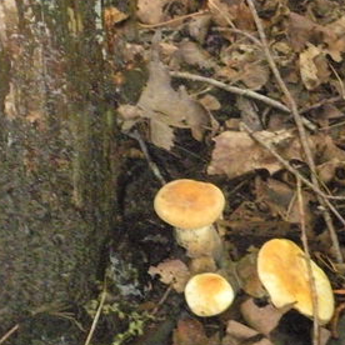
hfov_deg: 9.1
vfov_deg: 9.1
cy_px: 242
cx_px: 224
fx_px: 2165
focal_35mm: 192
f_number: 5
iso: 1600
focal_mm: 17.4
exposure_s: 1/60
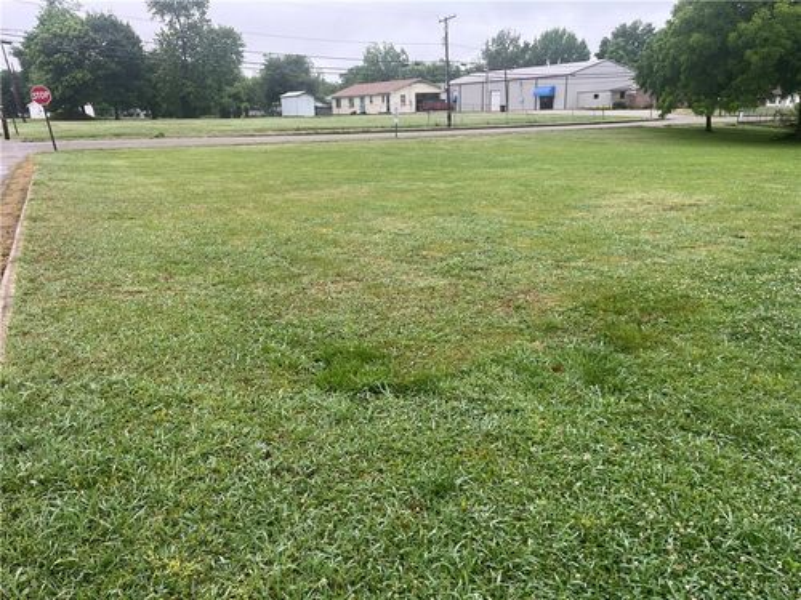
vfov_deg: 53.1
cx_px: 400
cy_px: 300
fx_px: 602
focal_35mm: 26
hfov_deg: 67.3
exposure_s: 1/236
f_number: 1.6
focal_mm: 5.1
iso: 40
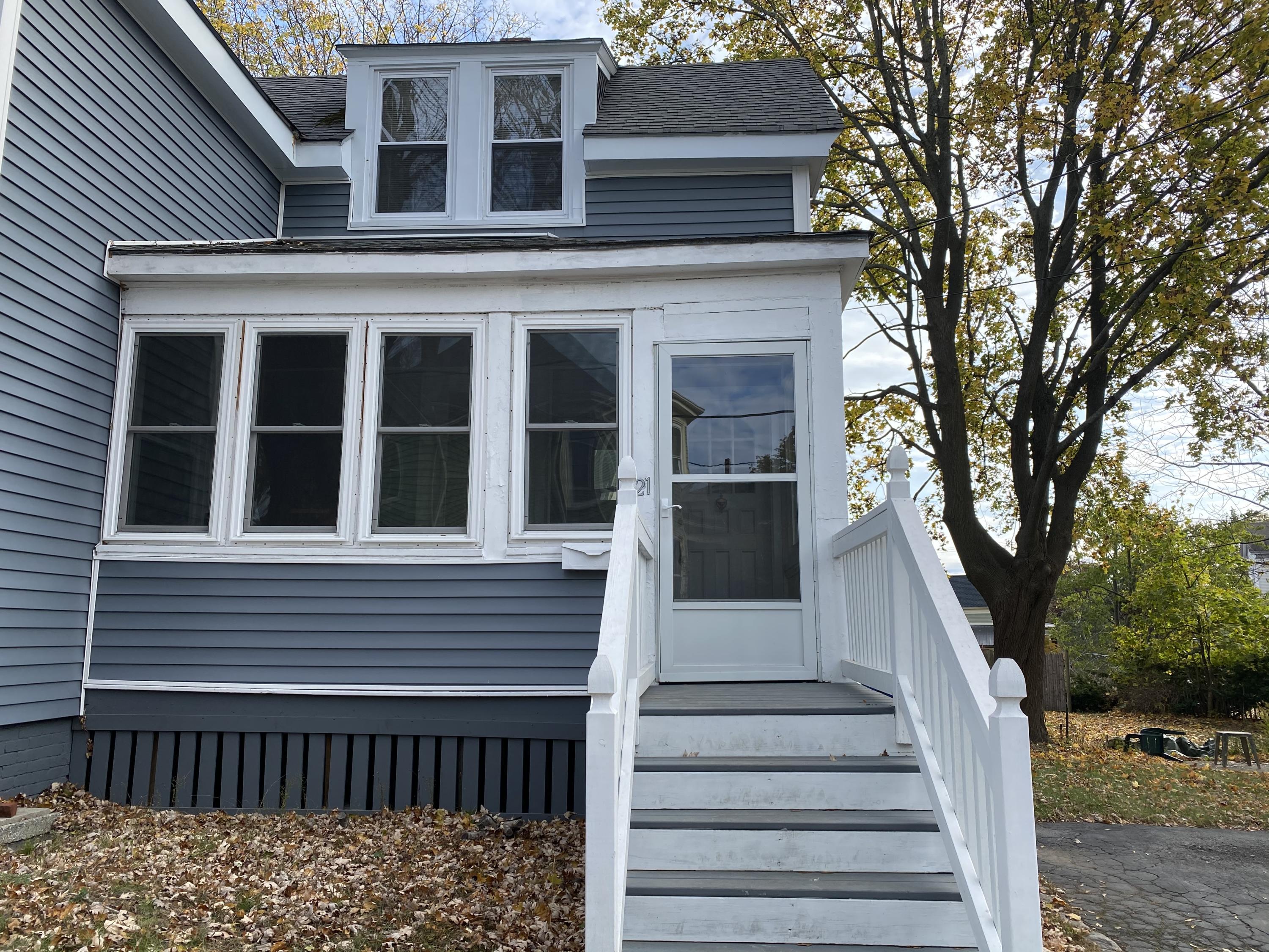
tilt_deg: +8.8
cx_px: 634
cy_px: 476
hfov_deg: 67.3
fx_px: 953
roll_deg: +0.9
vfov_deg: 53.1
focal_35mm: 26
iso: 32
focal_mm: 4.25
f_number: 1.8
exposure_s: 1/919
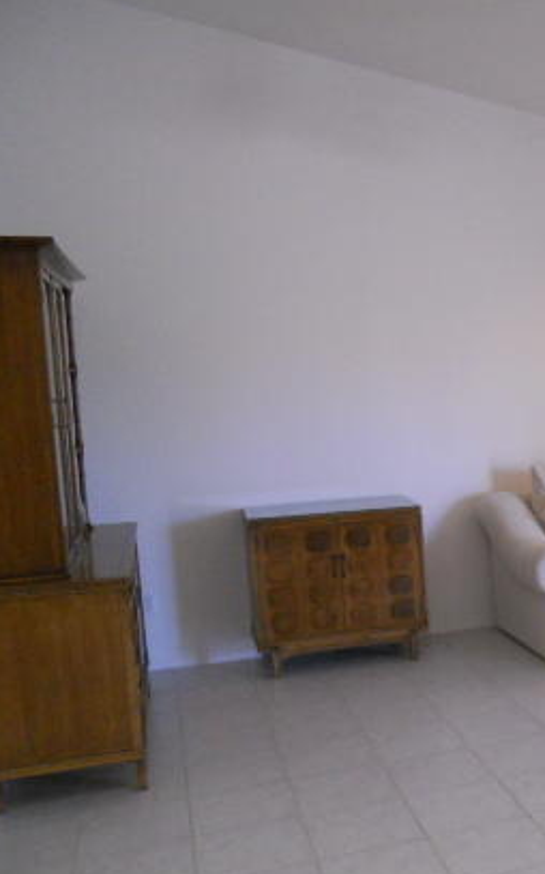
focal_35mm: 45
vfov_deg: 44.3
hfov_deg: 25.9
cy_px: 492
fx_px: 1071
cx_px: 635
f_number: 3.2
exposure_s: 1/40
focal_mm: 4.9
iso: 400
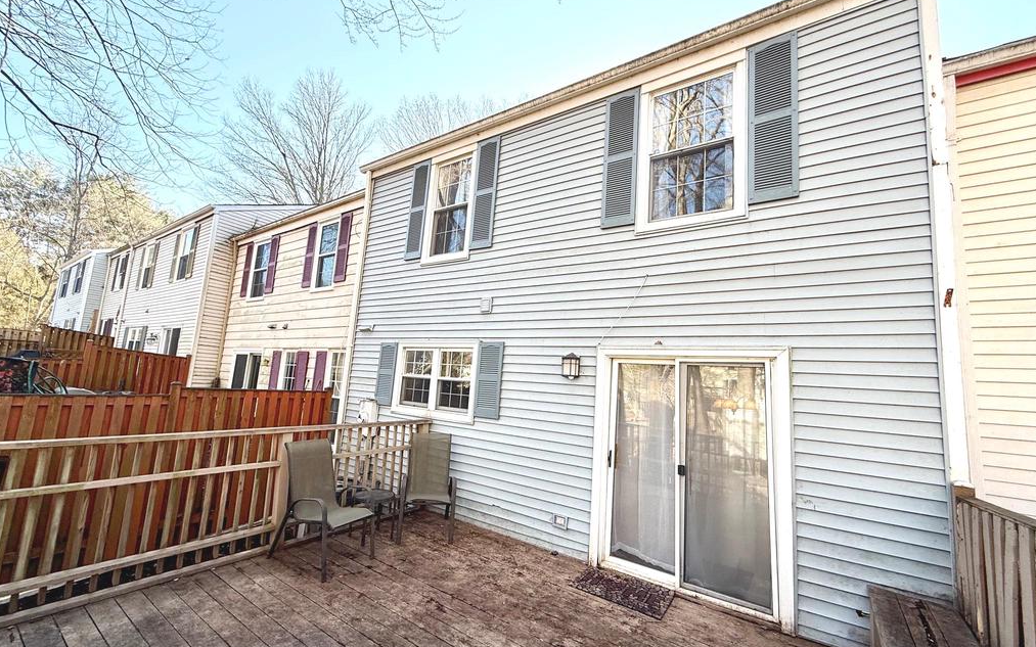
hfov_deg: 101.5
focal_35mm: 15
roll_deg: -3.5
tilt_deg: +7.8
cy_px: 328
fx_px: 423
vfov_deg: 74.8
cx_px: 520
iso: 64
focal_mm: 2.22
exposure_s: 1/284
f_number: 2.2
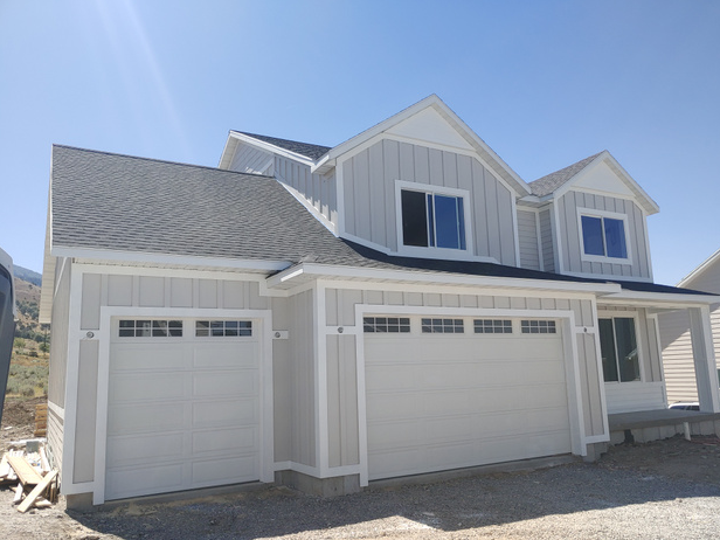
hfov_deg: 65.3
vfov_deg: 51.3
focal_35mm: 27
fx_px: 562
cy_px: 278
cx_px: 371
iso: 50
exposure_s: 1/1754
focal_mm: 4.36
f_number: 1.8
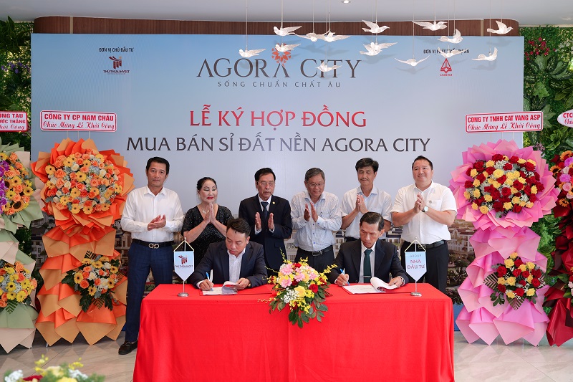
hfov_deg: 49.6
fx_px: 621
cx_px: 286
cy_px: 191
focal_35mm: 39
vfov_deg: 34.2
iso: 640
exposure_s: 1/160
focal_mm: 39
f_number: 4
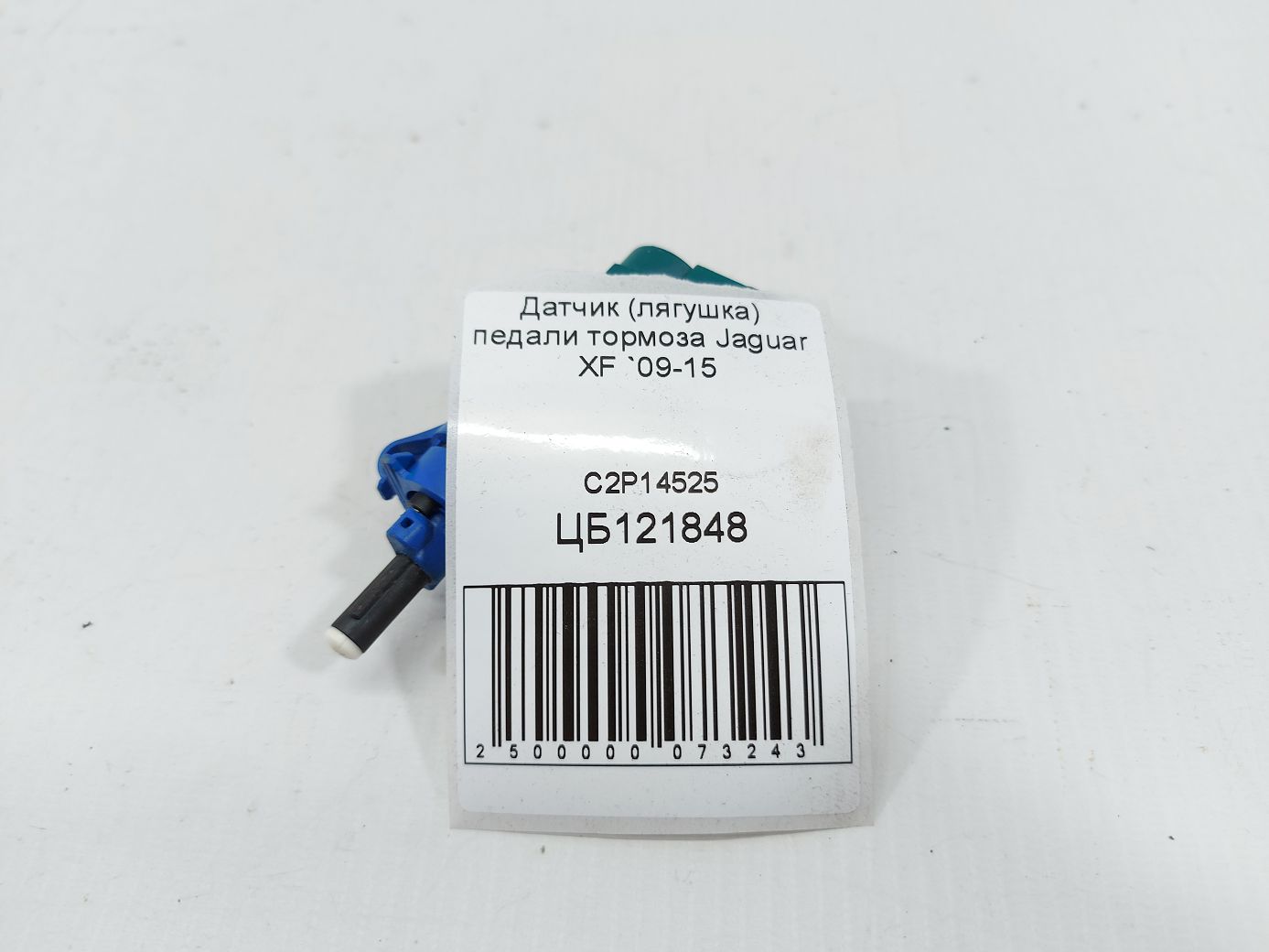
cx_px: 634
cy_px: 476
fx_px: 880
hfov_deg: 71.6
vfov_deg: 56.8
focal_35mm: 24
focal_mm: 5.23
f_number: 1.8
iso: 40
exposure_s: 1/50
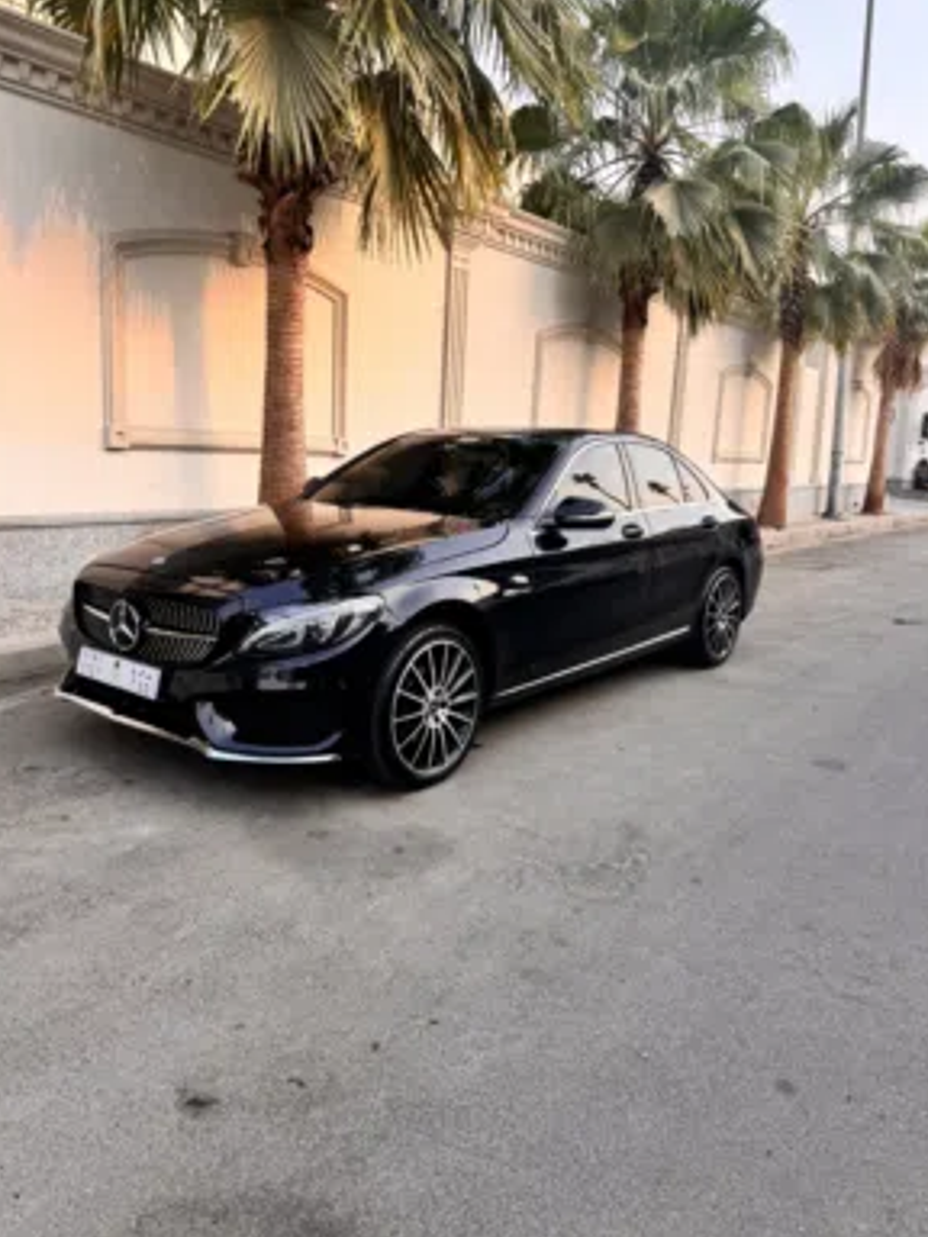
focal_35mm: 25
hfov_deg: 54.9
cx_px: 451
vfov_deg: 69.4
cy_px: 599
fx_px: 894
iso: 80
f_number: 1.78
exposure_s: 1/397
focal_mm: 6.76
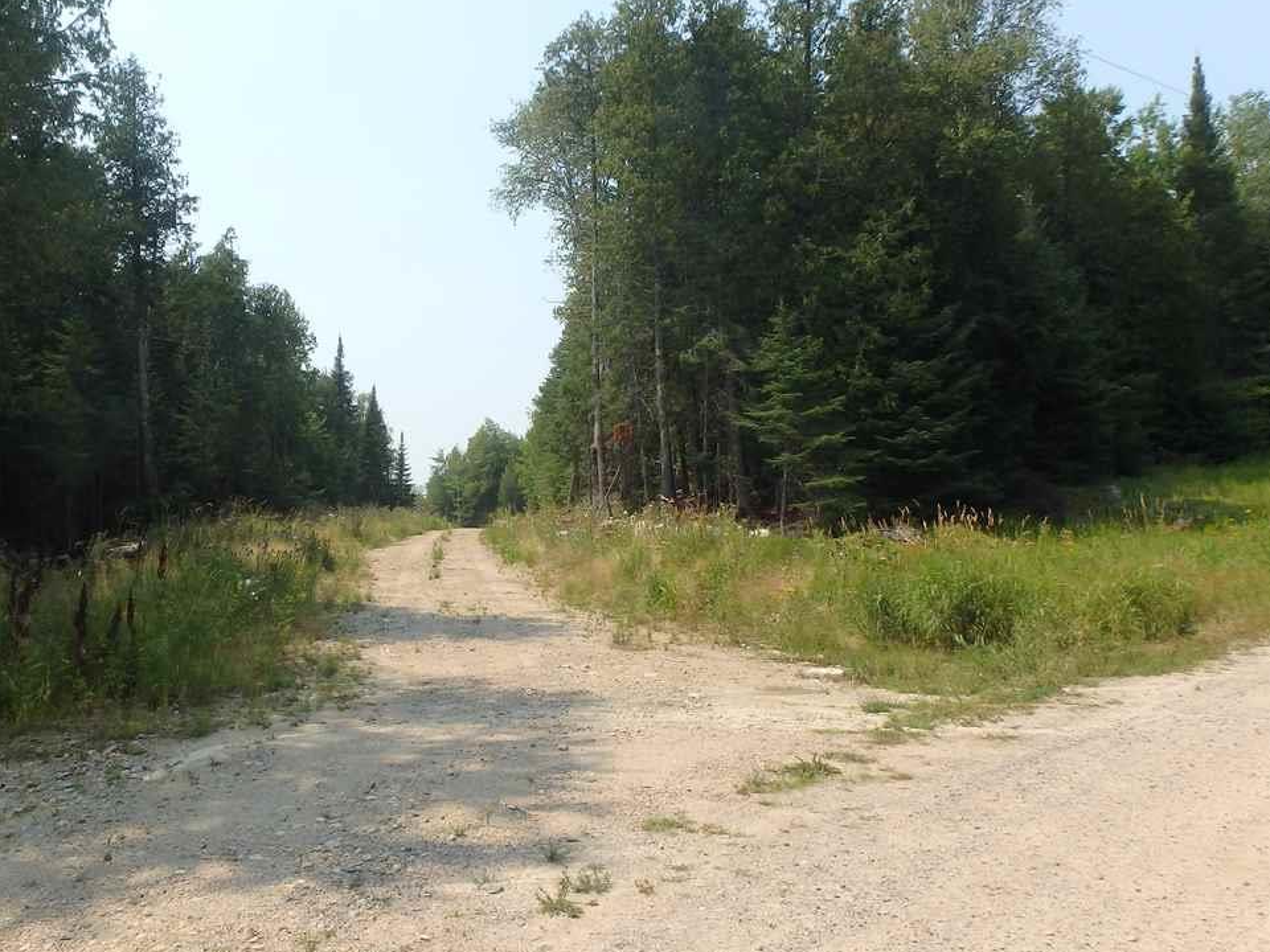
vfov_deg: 49.7
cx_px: 443
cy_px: 496
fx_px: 1027
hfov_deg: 62.2
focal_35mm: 28
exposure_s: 1/400
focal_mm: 3.7
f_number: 6
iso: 125
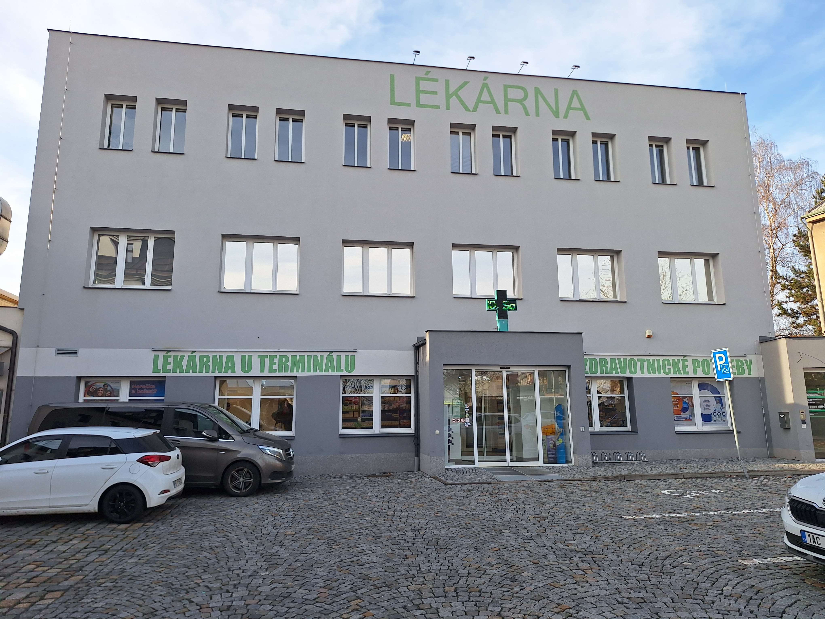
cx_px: 412
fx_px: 548
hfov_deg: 73.9
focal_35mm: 23
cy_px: 310
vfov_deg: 58.9
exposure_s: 1/1241
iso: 40
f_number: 1.8
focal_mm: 5.54
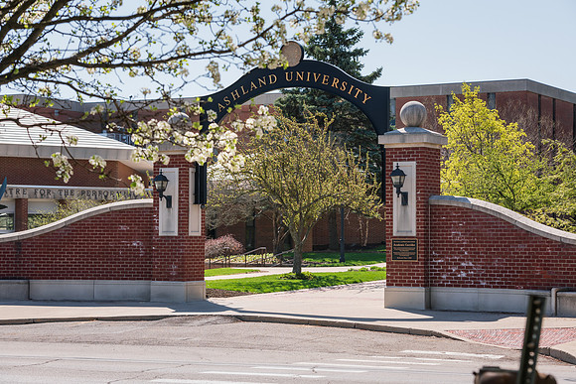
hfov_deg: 22.1
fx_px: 1472
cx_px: 288
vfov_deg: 14.9
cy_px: 192
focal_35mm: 92
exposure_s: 1/640
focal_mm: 92
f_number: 7.1
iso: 250
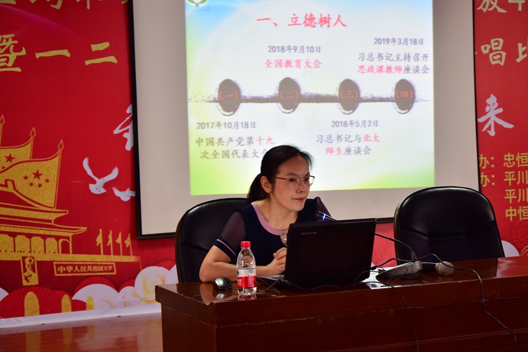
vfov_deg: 18.9
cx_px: 264
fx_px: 1056
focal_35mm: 72
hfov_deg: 28.1
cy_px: 176
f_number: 4.8
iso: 400
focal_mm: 48
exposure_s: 1/15
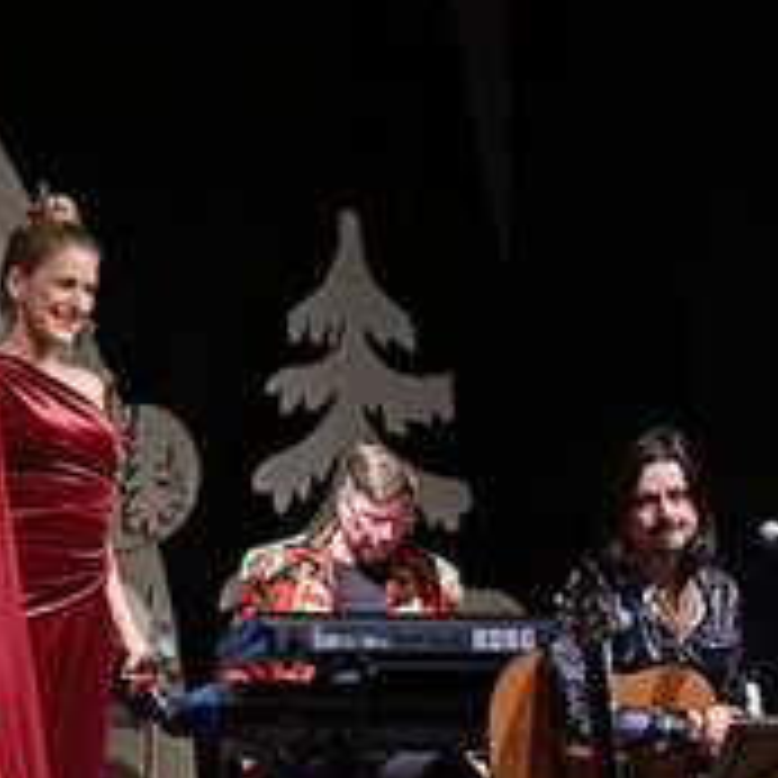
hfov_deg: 11.2
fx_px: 3941
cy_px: 576
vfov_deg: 11.2
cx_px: 34
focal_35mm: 155
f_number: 4
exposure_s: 1/250
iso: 1600
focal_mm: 70
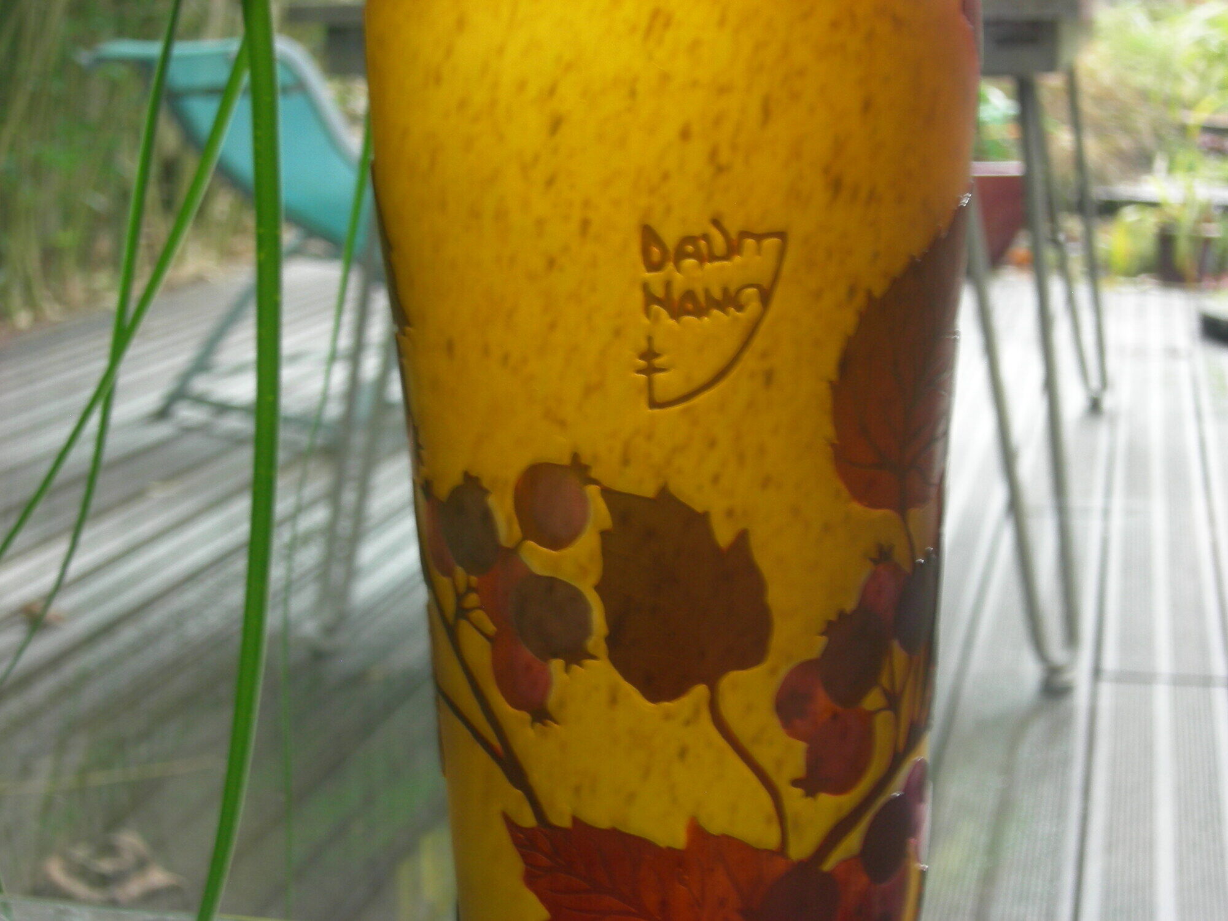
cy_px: 460
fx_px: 2341
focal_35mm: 66
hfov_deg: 29.4
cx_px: 614
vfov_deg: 22.3
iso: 64
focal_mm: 13.7
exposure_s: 1/9.1
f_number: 3.5
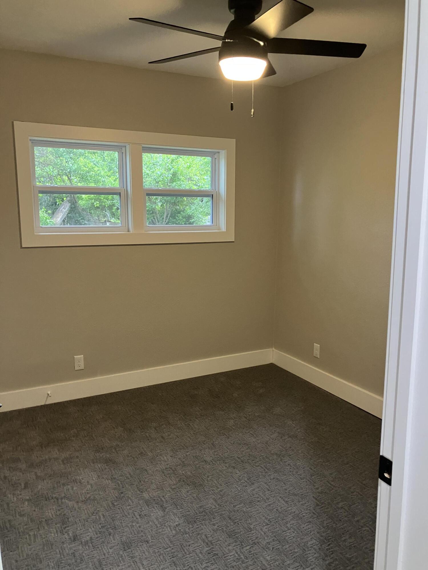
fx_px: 462
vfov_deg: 63.4
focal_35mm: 28
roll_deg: -1.9
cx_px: 214
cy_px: 285
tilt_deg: -10.4
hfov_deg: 49.7
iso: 250
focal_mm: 3.99
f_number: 1.8
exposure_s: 1/60
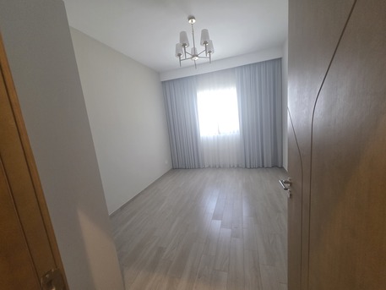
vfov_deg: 89.9
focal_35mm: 13
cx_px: 193
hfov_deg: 106.2
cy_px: 145
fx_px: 145
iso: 250
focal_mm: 2.2
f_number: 1.9
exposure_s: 1/50
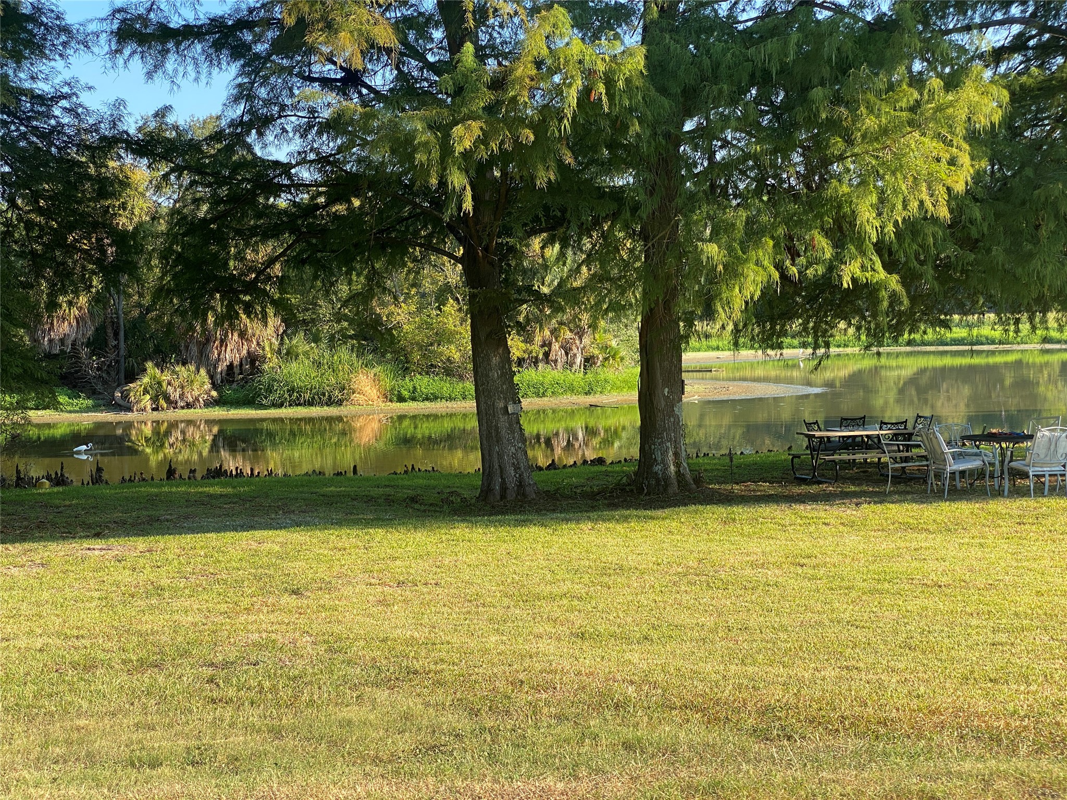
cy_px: 400
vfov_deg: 28.0
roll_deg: +0.8
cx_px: 534
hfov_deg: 36.8
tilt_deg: -4.0
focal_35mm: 52
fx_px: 1603
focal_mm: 6
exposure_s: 1/428
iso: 20
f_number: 2
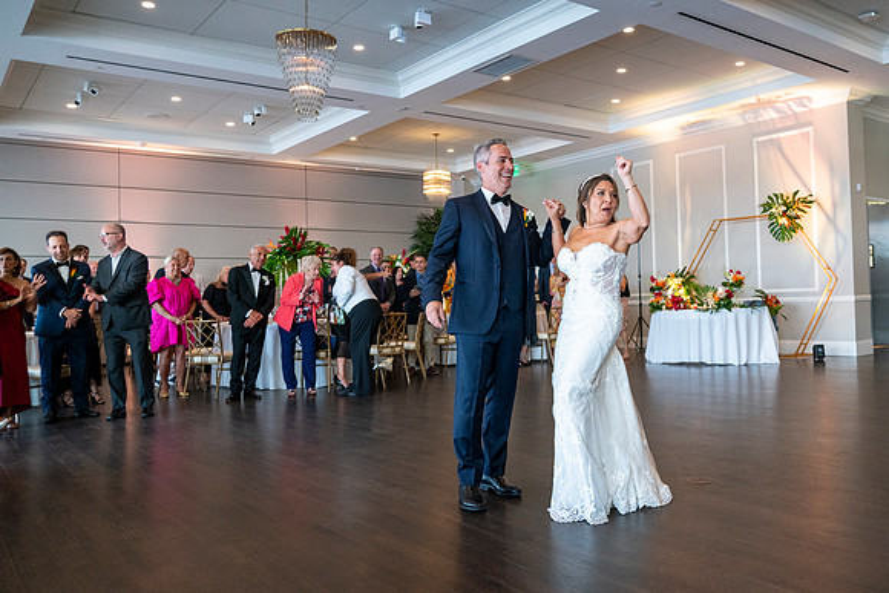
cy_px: 279
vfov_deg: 43.0
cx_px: 538
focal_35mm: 30
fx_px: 752
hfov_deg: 60.6
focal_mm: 24
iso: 2500
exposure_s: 1/100
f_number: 4
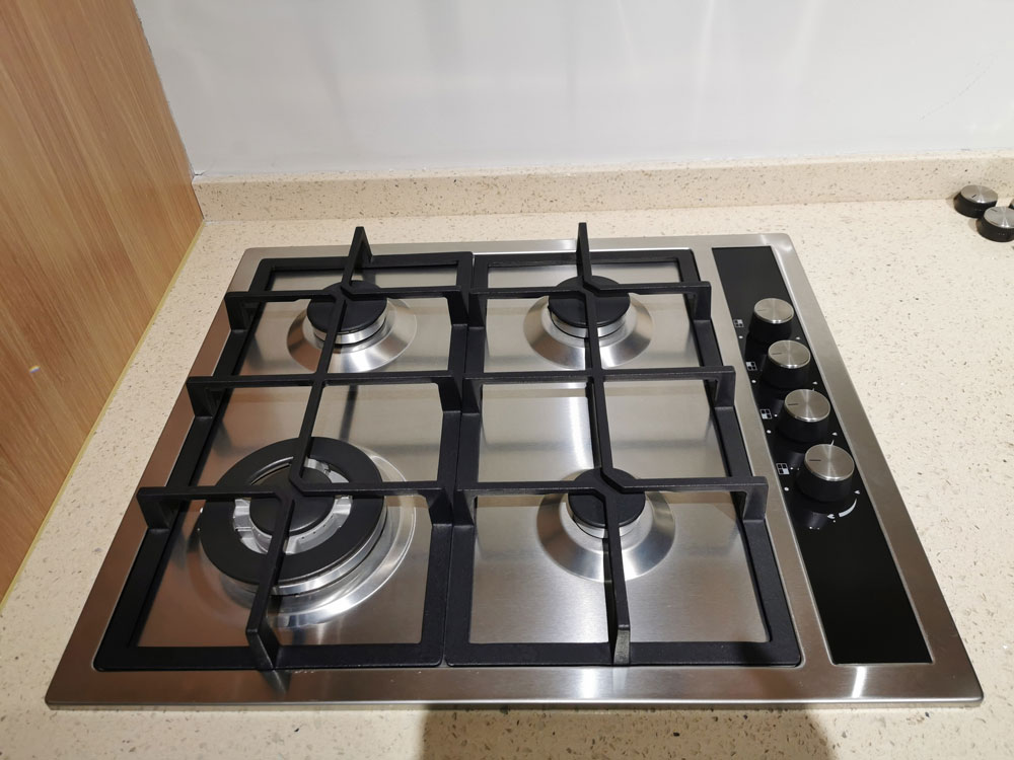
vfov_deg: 51.4
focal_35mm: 27
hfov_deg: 65.3
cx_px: 507
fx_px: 791
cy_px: 380
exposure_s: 1/100
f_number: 1.6
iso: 64
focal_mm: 5.56
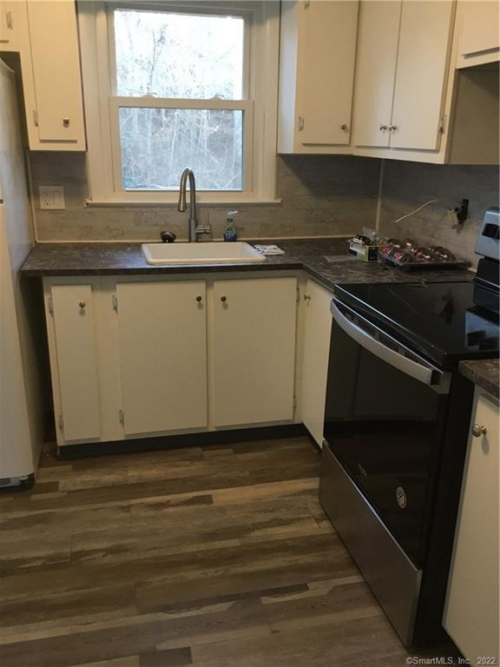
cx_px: 250
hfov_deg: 45.4
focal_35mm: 31
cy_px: 334
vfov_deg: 58.4
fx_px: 597
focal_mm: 3.3
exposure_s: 1/30
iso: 160
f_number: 2.4
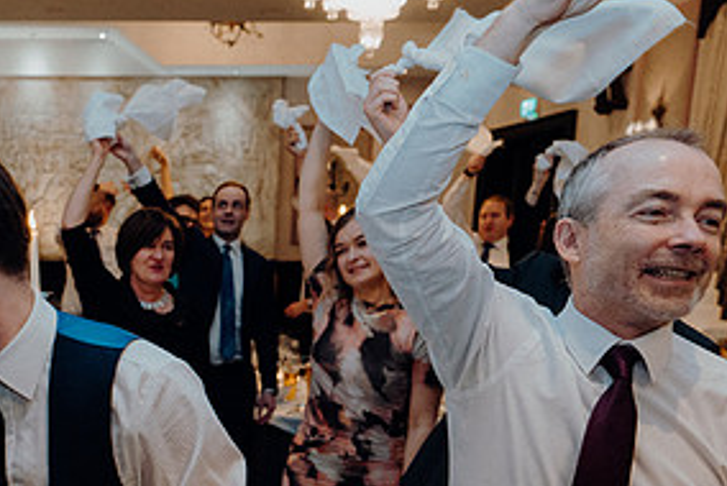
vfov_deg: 26.5
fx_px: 991
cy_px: 449
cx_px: 84
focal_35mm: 49
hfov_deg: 37.8
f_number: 3.5
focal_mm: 24
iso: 2500
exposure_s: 1/160
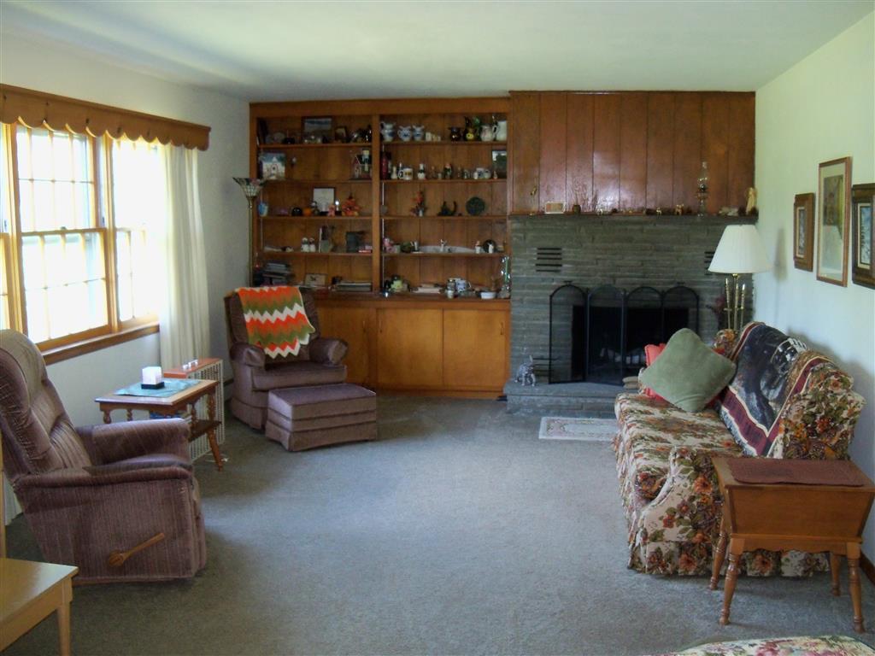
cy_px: 328
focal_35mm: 35
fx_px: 885
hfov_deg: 52.6
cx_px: 438
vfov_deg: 40.7
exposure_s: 1/30
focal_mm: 6.2
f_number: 3.5
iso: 400
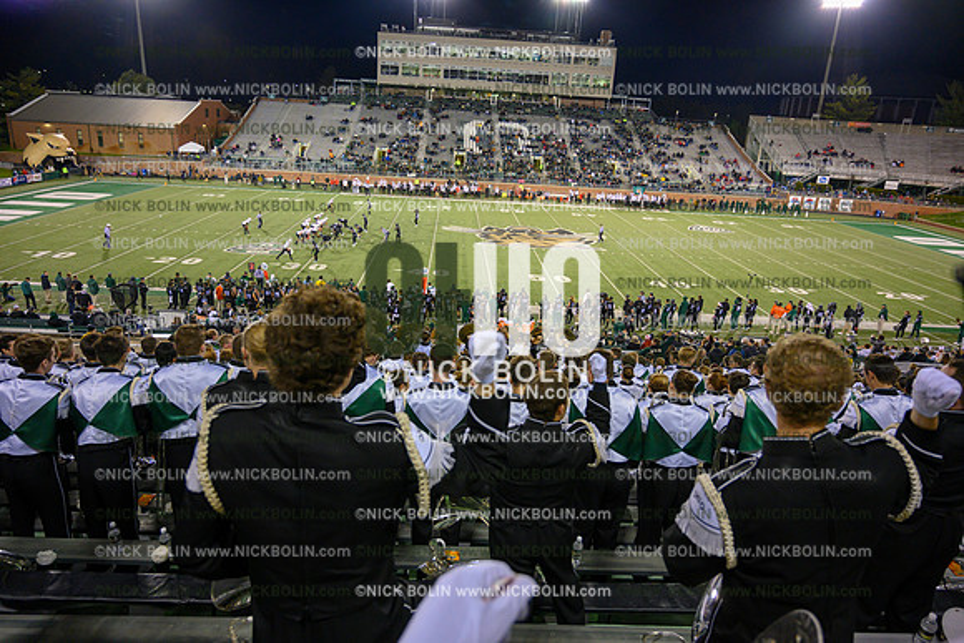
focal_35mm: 24
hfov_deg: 73.7
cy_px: 322
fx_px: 643
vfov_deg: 53.2
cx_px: 482
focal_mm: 24
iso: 2000
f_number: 4
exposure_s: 1/250
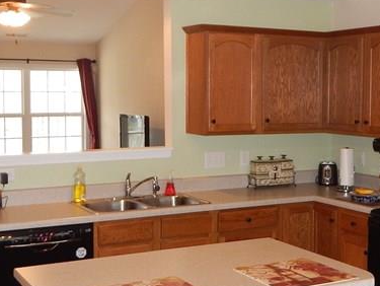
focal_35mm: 60
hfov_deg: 31.9
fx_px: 659
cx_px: 257
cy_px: 131
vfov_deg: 24.4
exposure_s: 1/30
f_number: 3
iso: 200
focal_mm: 4
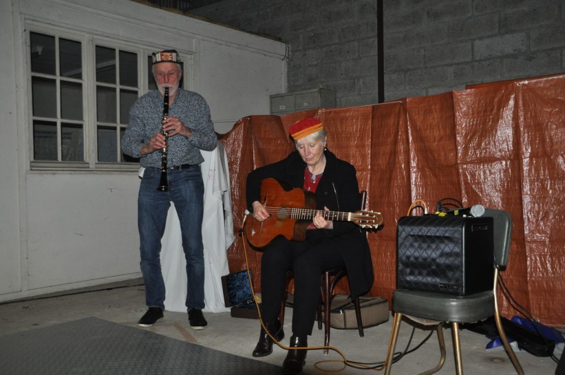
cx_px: 282
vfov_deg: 34.1
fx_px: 611
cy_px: 188
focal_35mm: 39
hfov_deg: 49.6
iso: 800
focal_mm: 26
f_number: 4
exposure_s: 1/60
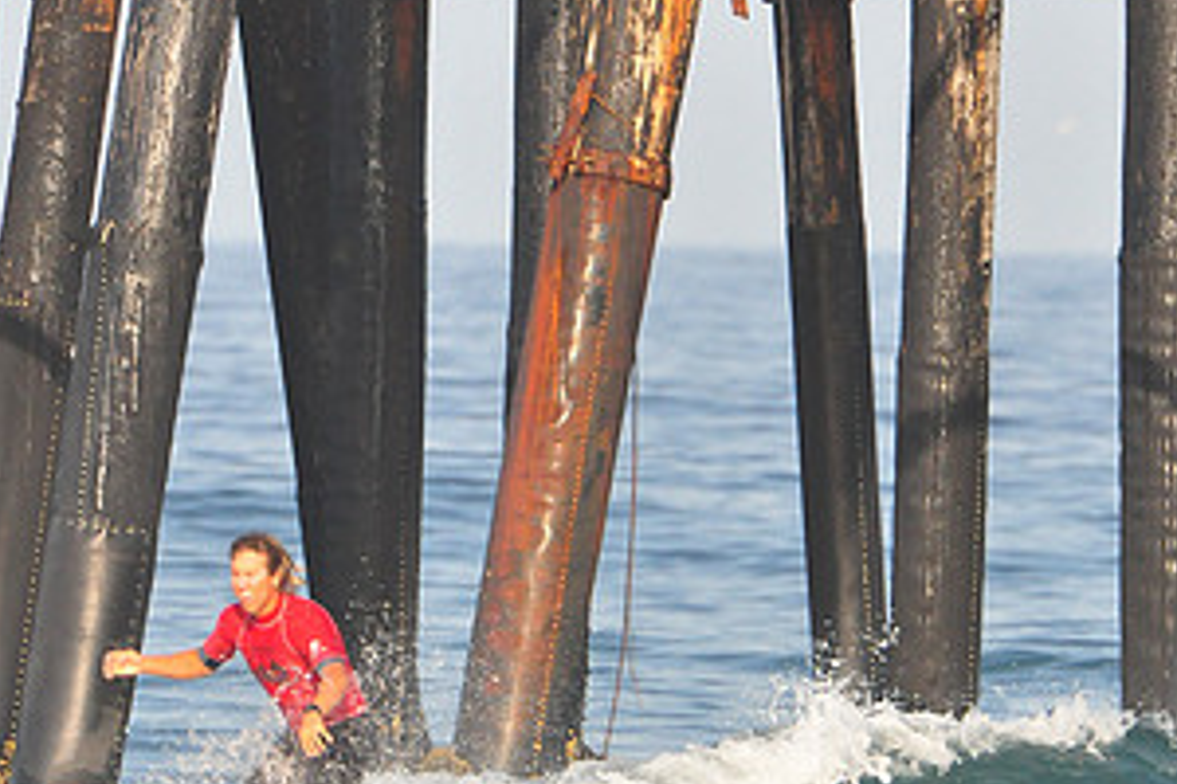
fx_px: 52078
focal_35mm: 1593
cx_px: 651
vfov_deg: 0.9
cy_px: 668
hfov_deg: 1.3
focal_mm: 550
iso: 1250
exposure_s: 1/1250
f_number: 10
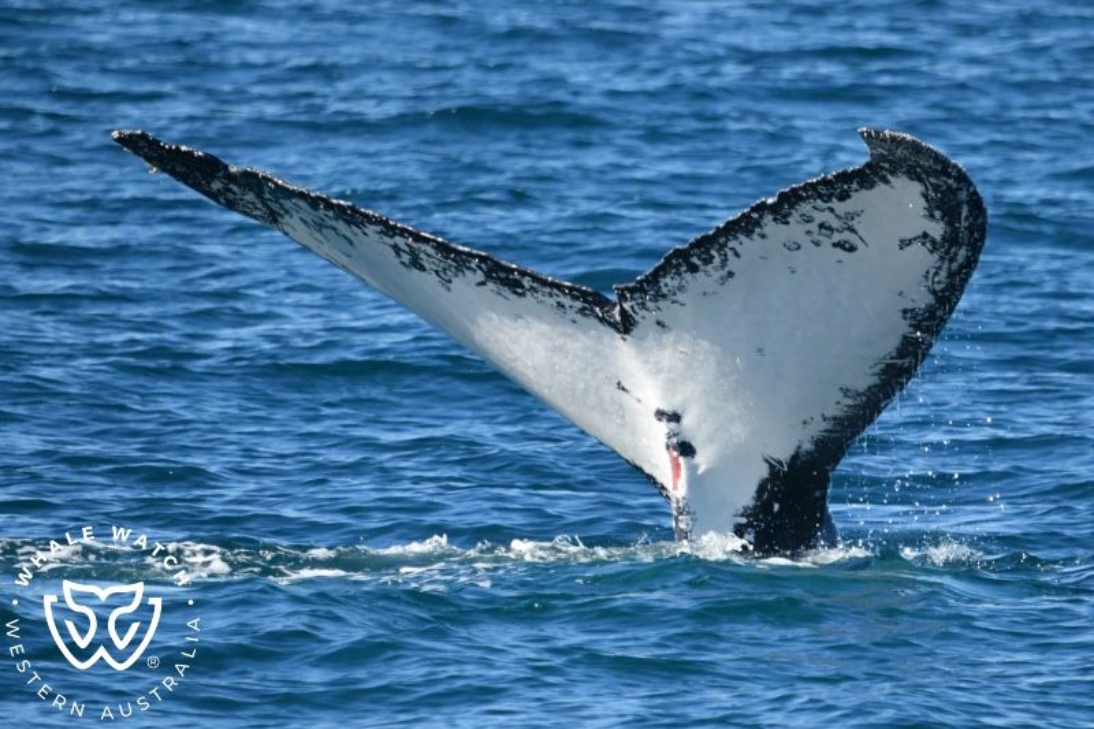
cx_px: 547
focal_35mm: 600
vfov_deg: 2.3
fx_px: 18228
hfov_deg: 3.4
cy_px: 364
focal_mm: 600
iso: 2000
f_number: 6.3
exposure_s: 1/8000
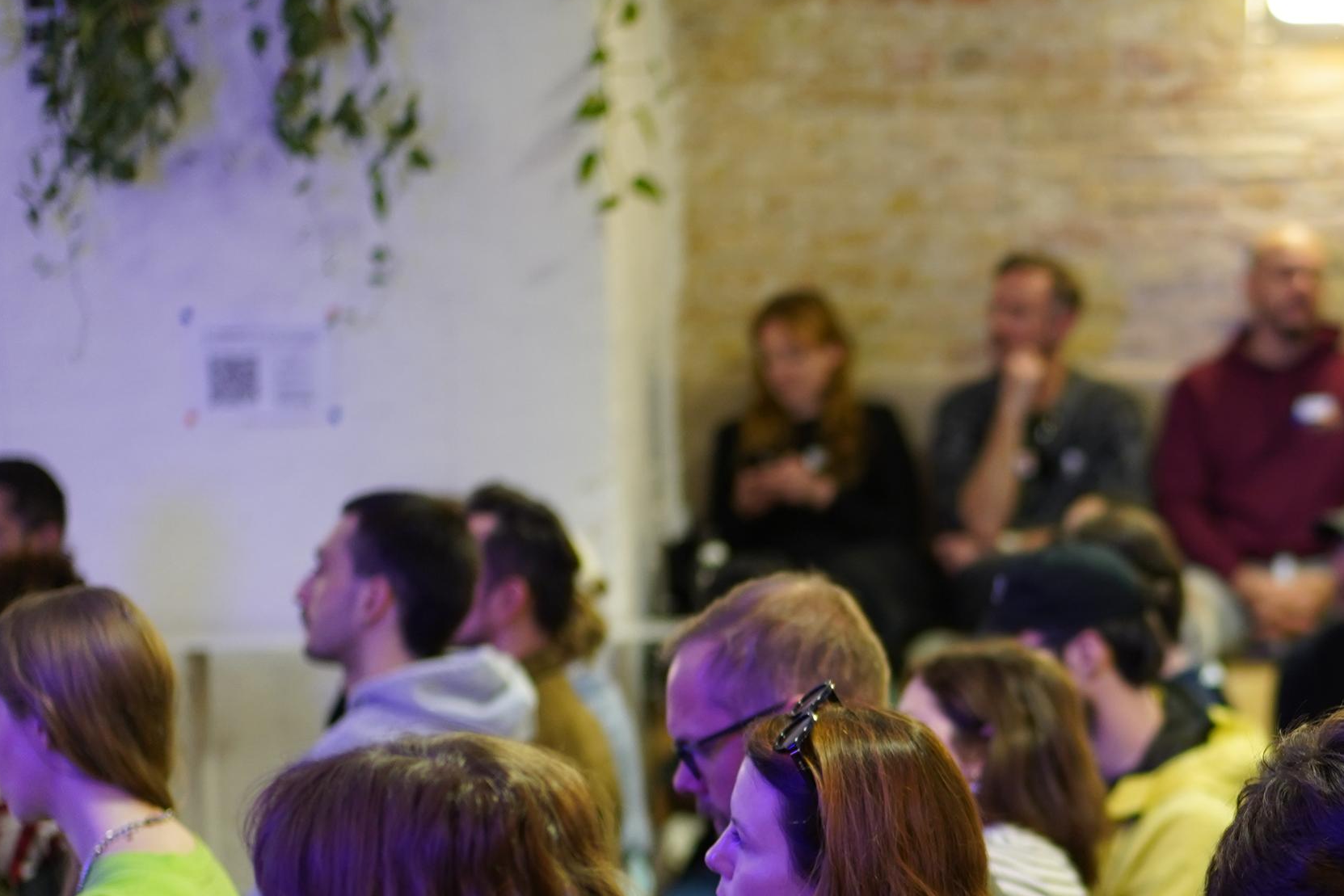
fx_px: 4741
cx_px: 1405
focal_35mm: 127
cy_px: 896
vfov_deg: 10.7
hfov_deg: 15.8
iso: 640
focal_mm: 55
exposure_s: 1/60
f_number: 1.8
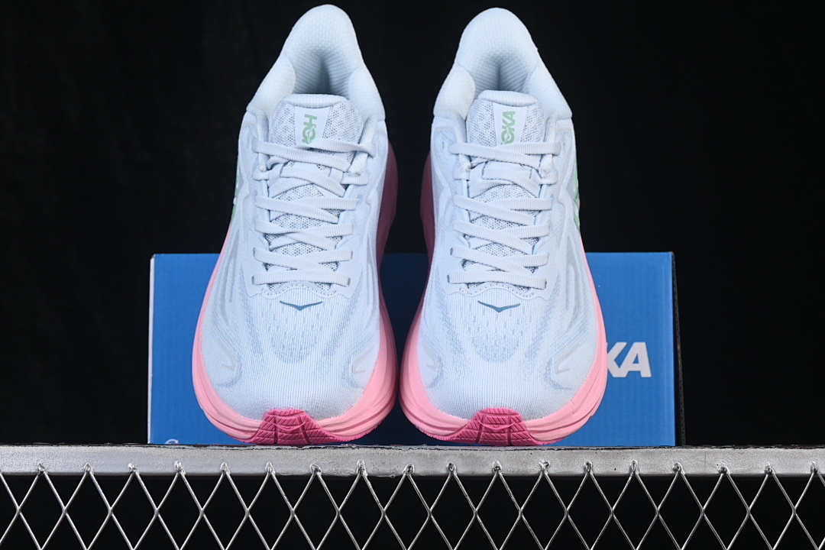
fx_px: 1719
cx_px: 412
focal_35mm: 75
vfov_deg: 18.2
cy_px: 275
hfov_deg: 27.0
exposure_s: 1/80
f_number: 8
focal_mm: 50
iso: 160
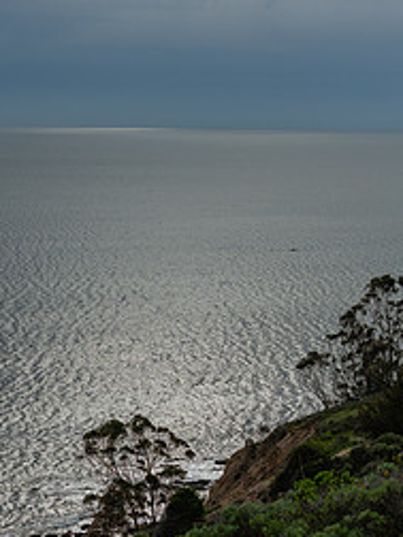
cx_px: 109
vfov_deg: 22.8
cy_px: 292
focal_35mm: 86
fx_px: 1335
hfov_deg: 17.1
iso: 250
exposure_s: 1/3200
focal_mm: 50
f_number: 5
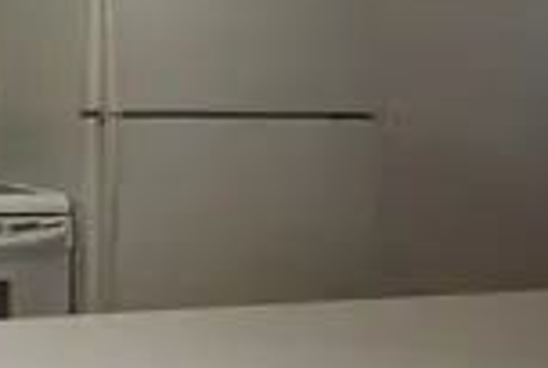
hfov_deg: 27.4
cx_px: -137
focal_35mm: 63
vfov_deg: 21.6
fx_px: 961
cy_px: 117
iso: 200
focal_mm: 16
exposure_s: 1/60
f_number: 4.2
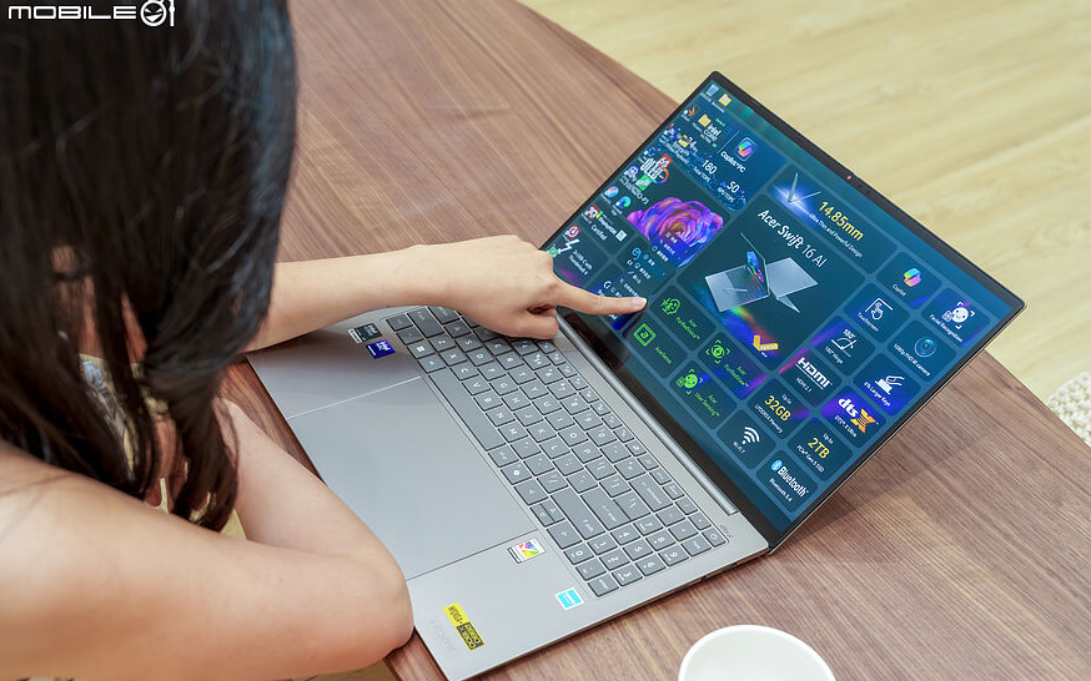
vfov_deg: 29.2
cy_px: 355
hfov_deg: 45.3
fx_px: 1308
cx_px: 544
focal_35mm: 44
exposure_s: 1/60
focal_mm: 43
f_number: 5.6
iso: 1600
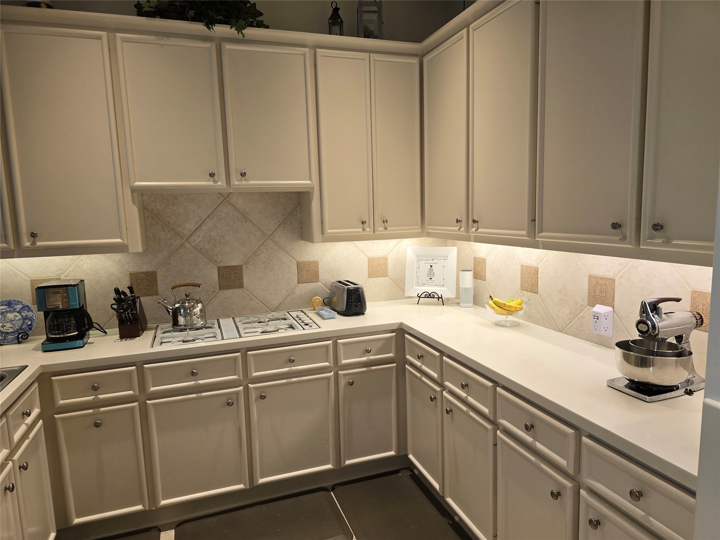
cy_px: 270
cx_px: 360
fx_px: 478
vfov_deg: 58.9
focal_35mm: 23
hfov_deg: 73.9
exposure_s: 1/60
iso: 64
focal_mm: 6.3
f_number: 1.7
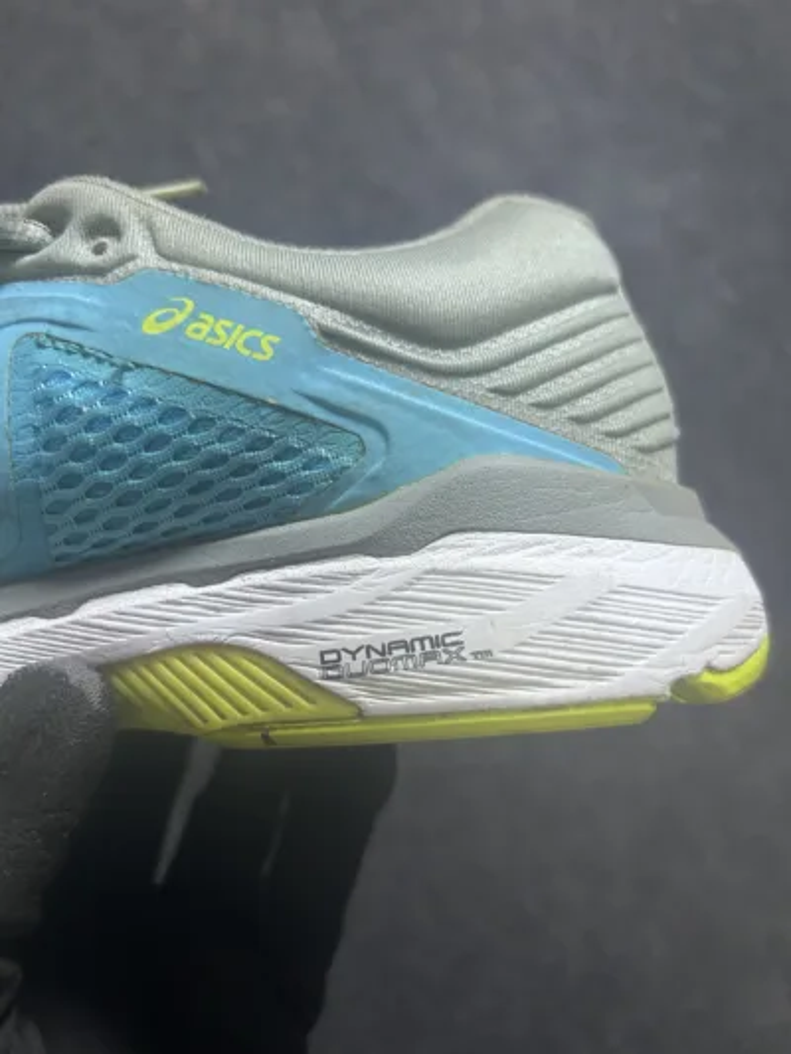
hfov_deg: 53.1
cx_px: 396
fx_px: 792
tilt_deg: -47.3
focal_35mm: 26
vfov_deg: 67.3
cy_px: 527
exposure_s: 1/50
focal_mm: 5.7
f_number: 1.5
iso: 160
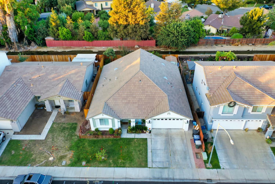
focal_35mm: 28
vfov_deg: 46.4
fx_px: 214
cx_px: 138
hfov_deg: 65.5
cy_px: 92
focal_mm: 10.26
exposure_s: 1/50
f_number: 3.2
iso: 100
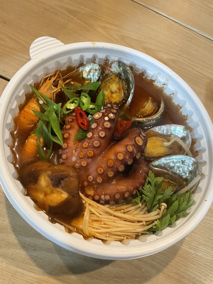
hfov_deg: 53.1
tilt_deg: -64.1
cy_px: 142
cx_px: 106
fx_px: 213
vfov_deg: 67.3
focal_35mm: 26
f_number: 1.6
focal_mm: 4.2
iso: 400
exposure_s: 1/60
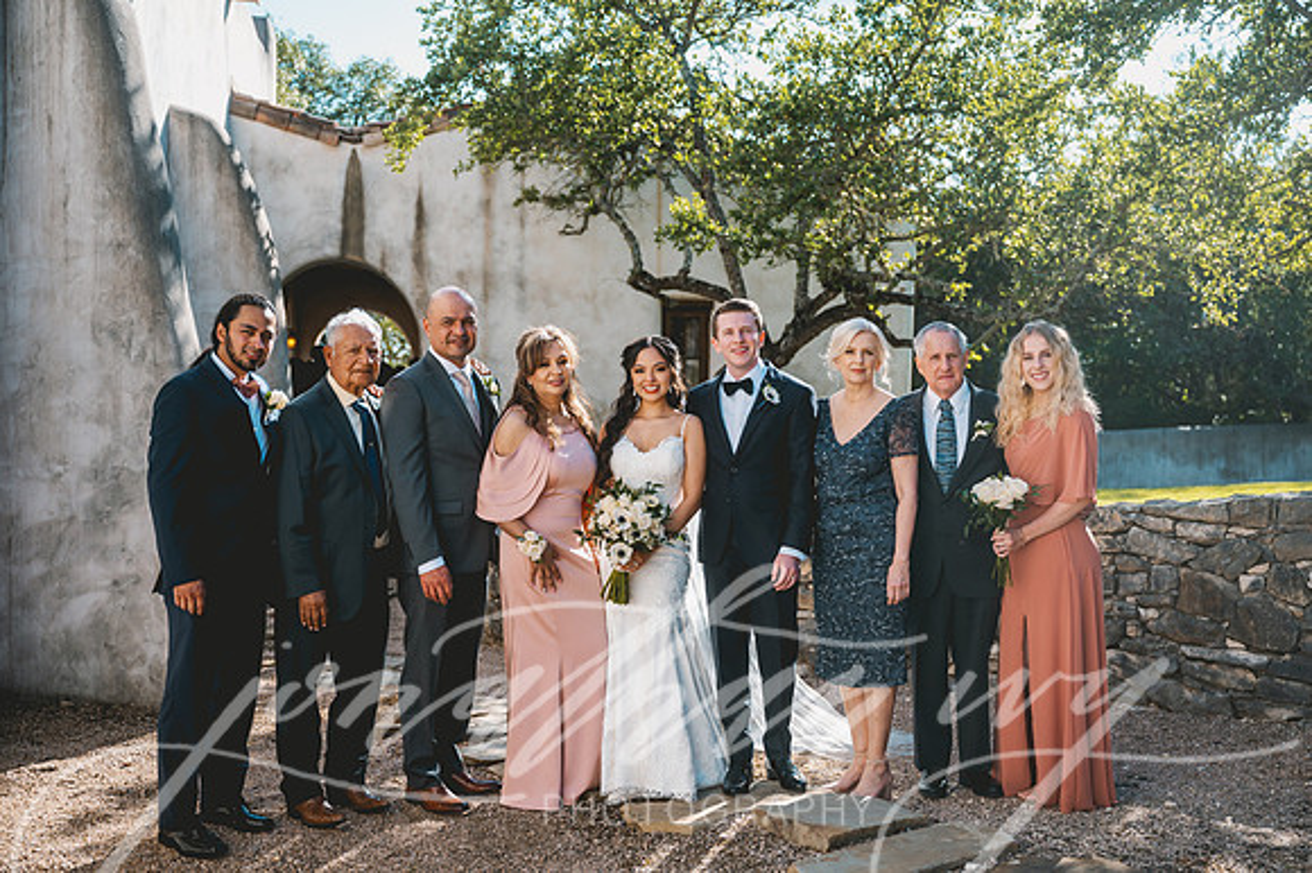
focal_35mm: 43
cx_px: 675
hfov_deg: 45.2
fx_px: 1575
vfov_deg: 31.0
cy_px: 449
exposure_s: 1/2000
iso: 100
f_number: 2.8
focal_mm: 42
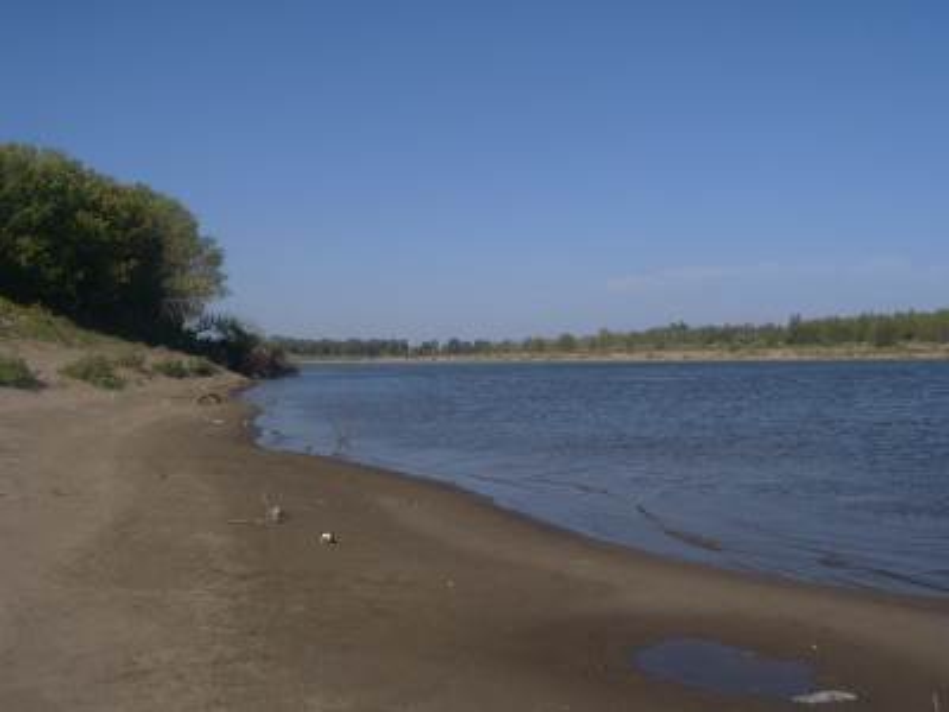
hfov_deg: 52.6
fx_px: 960
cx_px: 474
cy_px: 356
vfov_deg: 40.7
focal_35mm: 35
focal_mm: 5.4
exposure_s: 1/410
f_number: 8
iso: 100
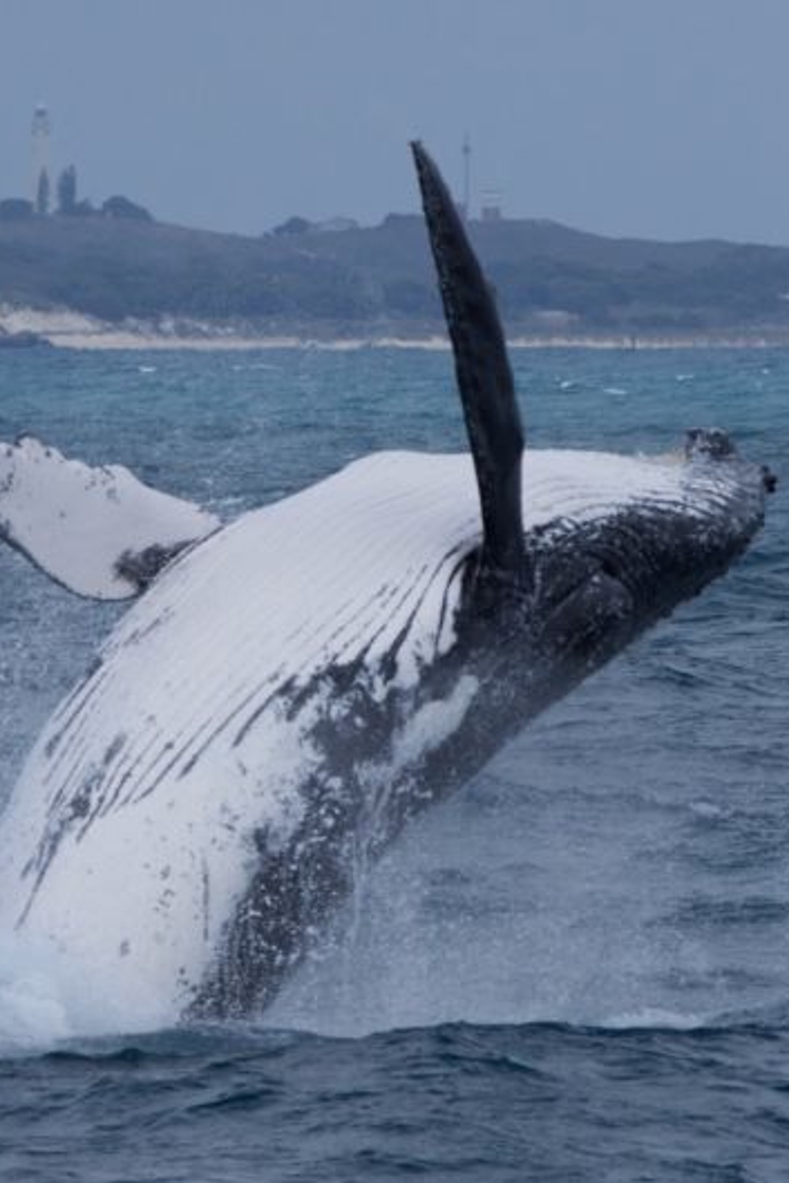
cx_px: 192
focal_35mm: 604
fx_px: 19842
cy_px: 593
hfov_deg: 2.3
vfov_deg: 3.4
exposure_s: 1/3200
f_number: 8
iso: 800
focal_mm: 400
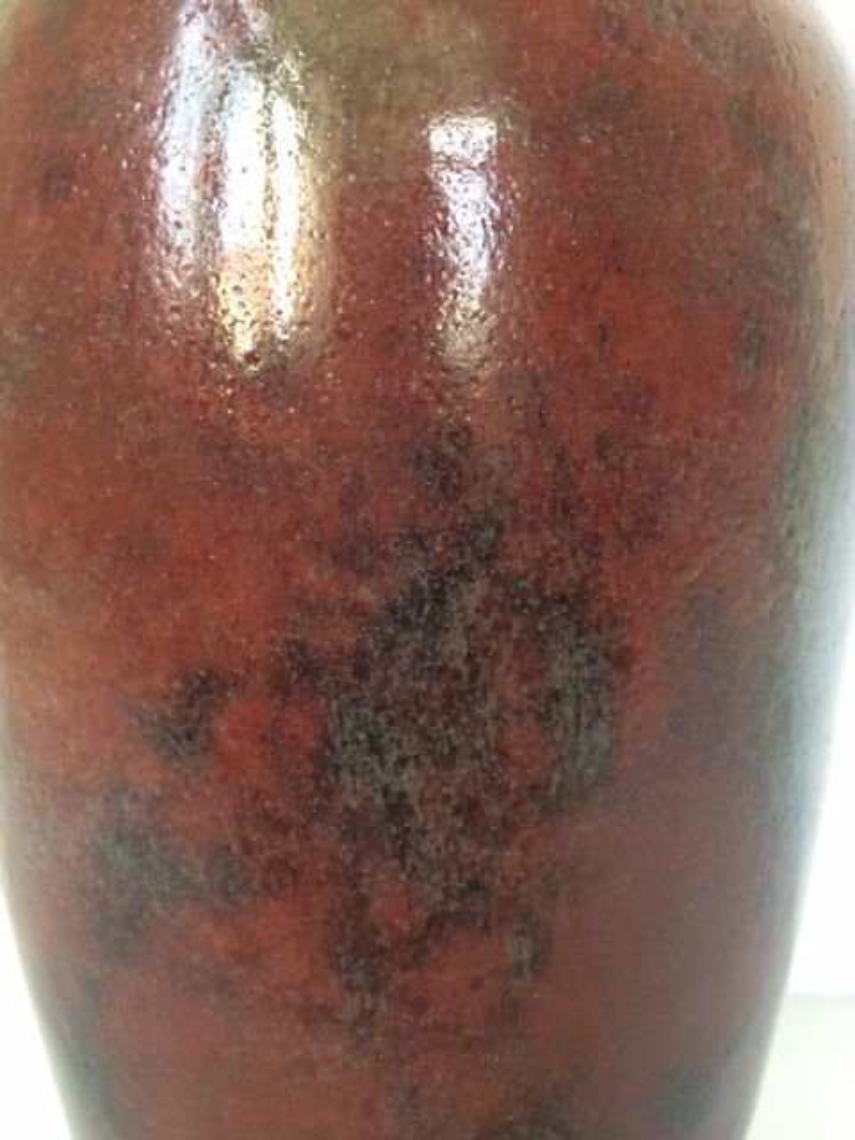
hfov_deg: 48.2
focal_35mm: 29
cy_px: 570
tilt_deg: -4.8
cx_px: 428
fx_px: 955
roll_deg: +0.6
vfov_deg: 61.7
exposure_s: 1/33
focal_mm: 4.15
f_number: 2.2
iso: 40
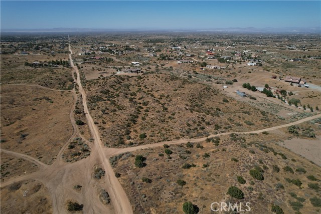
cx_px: 160
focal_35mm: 22
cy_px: 107
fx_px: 196
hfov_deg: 78.6
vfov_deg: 57.3
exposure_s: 1/3200
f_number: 2.8
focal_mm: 8.38
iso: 100
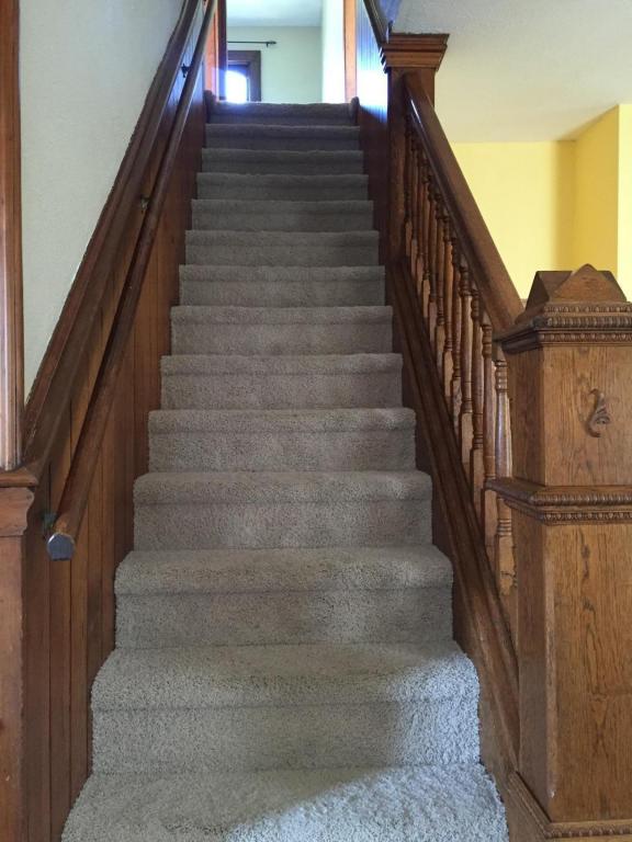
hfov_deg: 48.2
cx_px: 316
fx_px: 706
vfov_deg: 61.7
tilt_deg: -2.3
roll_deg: +0.3
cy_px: 421
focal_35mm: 29
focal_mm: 4.15
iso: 250
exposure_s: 1/24
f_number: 2.2
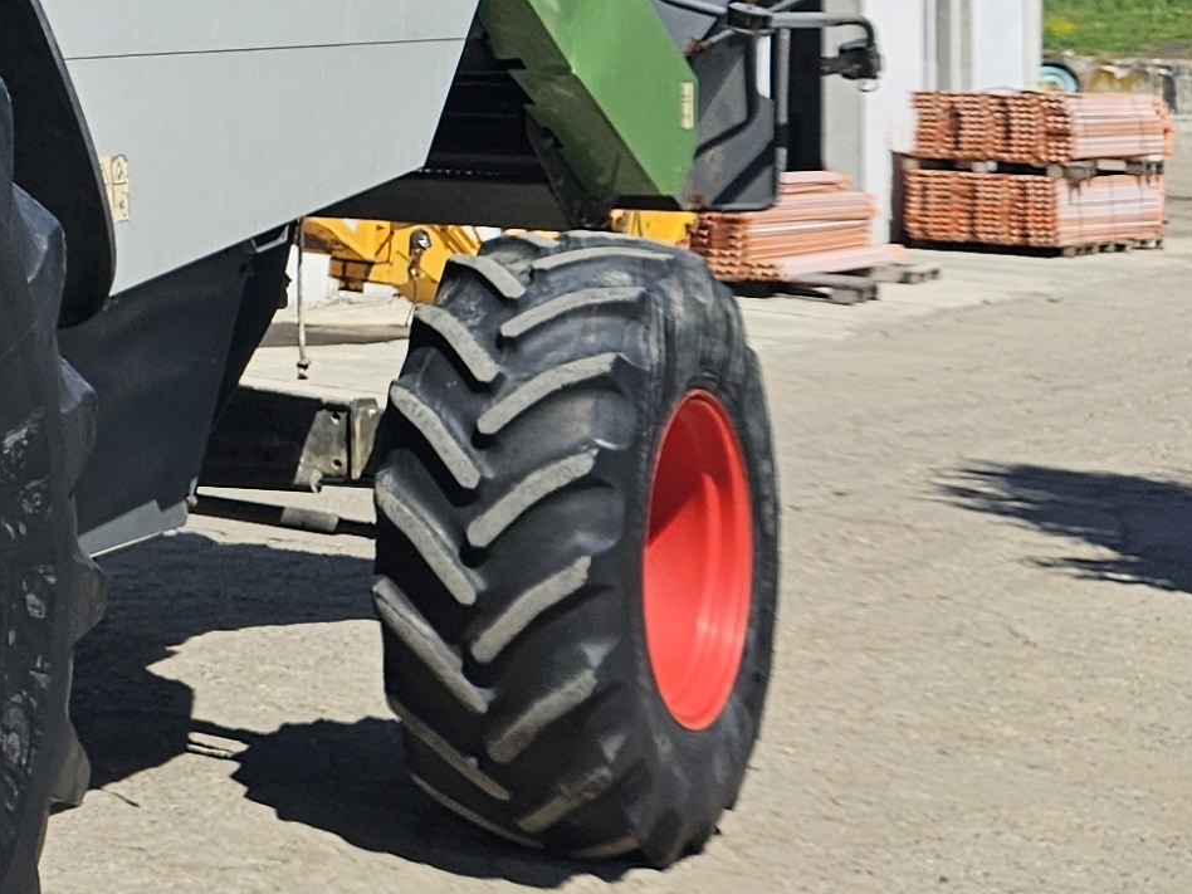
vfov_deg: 14.7
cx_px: -928
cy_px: -207
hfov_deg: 16.9
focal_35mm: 97
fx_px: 3340
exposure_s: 1/1899
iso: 25
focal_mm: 5.4
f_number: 1.8
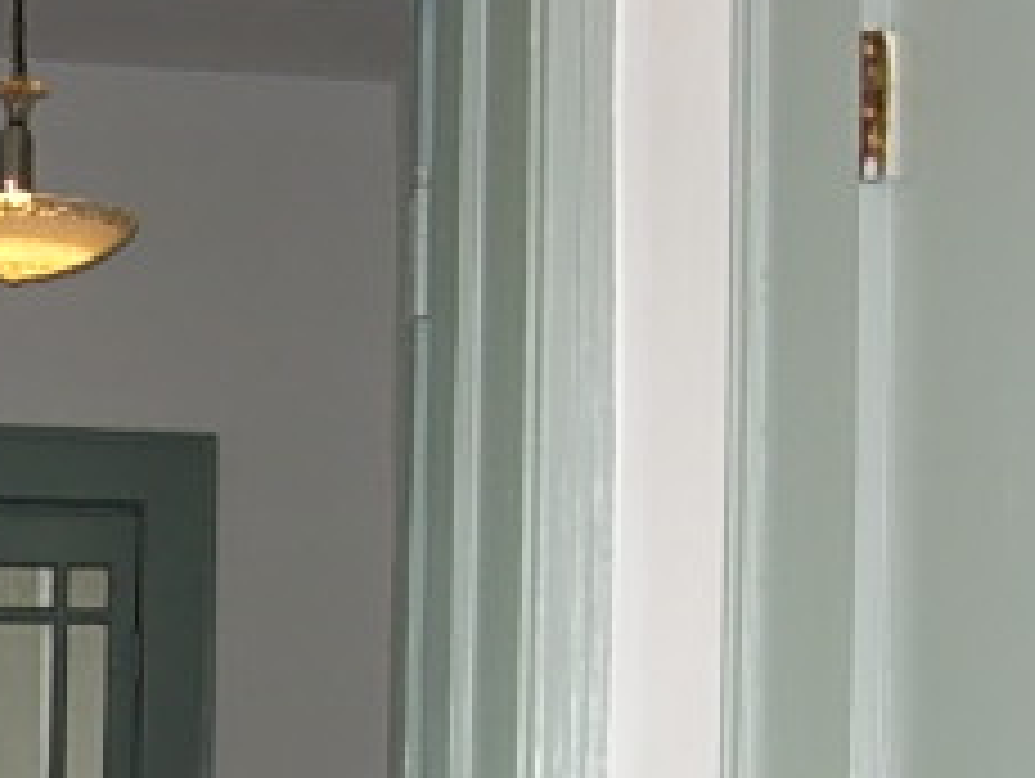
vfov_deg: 12.8
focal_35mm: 114
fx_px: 3412
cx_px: -68
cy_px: 886
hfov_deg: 16.8
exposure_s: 1/11.3
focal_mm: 8.5
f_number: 2.9
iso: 79
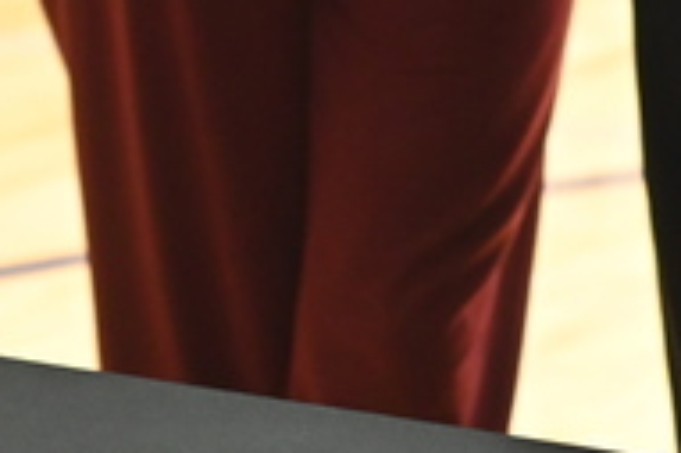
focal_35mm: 268
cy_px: -565
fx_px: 5065
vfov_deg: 5.0
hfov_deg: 7.7
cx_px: 178
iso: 4000
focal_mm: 50
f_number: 2.8
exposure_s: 1/60
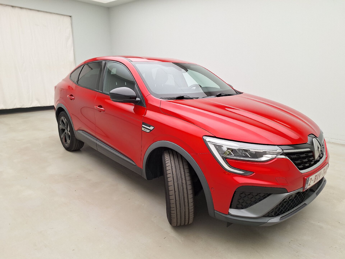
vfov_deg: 58.9
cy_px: 130
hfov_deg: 73.9
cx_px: 172
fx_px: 229
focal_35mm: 23
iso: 50
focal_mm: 5.54
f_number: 1.8
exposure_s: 1/100
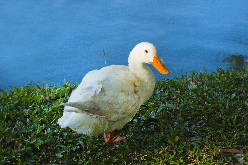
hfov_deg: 15.2
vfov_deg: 10.1
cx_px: 124
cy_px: 82
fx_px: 929
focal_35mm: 135
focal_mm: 135
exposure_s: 1/125
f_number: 22
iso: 200
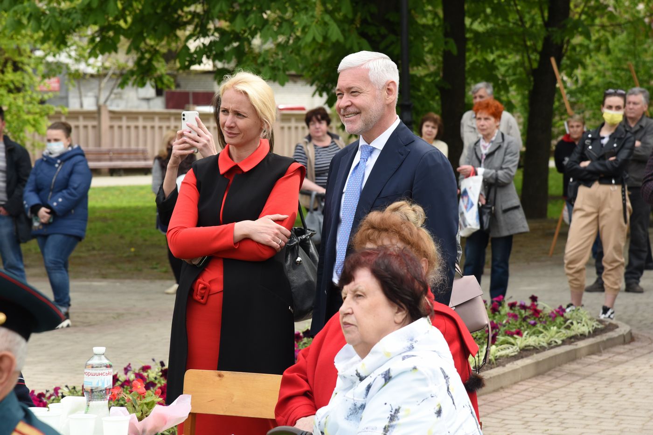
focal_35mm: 105
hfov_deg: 19.5
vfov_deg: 13.0
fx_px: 1904
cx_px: 326
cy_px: 218
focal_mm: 105
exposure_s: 1/400
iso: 640
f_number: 7.1
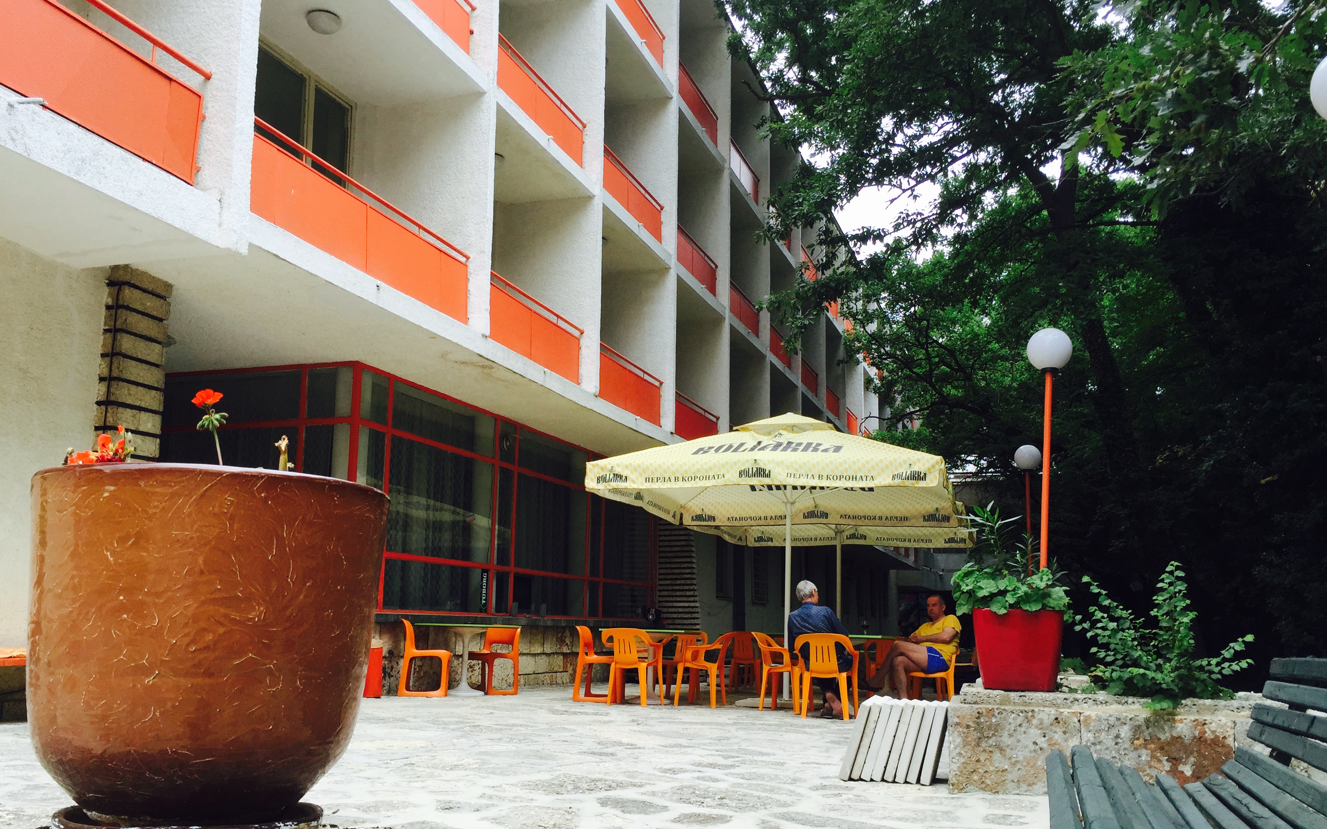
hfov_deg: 61.2
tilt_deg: +7.7
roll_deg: -2.2
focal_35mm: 31
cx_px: 665
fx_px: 1121
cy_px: 461
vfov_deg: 40.5
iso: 32
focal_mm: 4.15
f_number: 2.2
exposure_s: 1/501
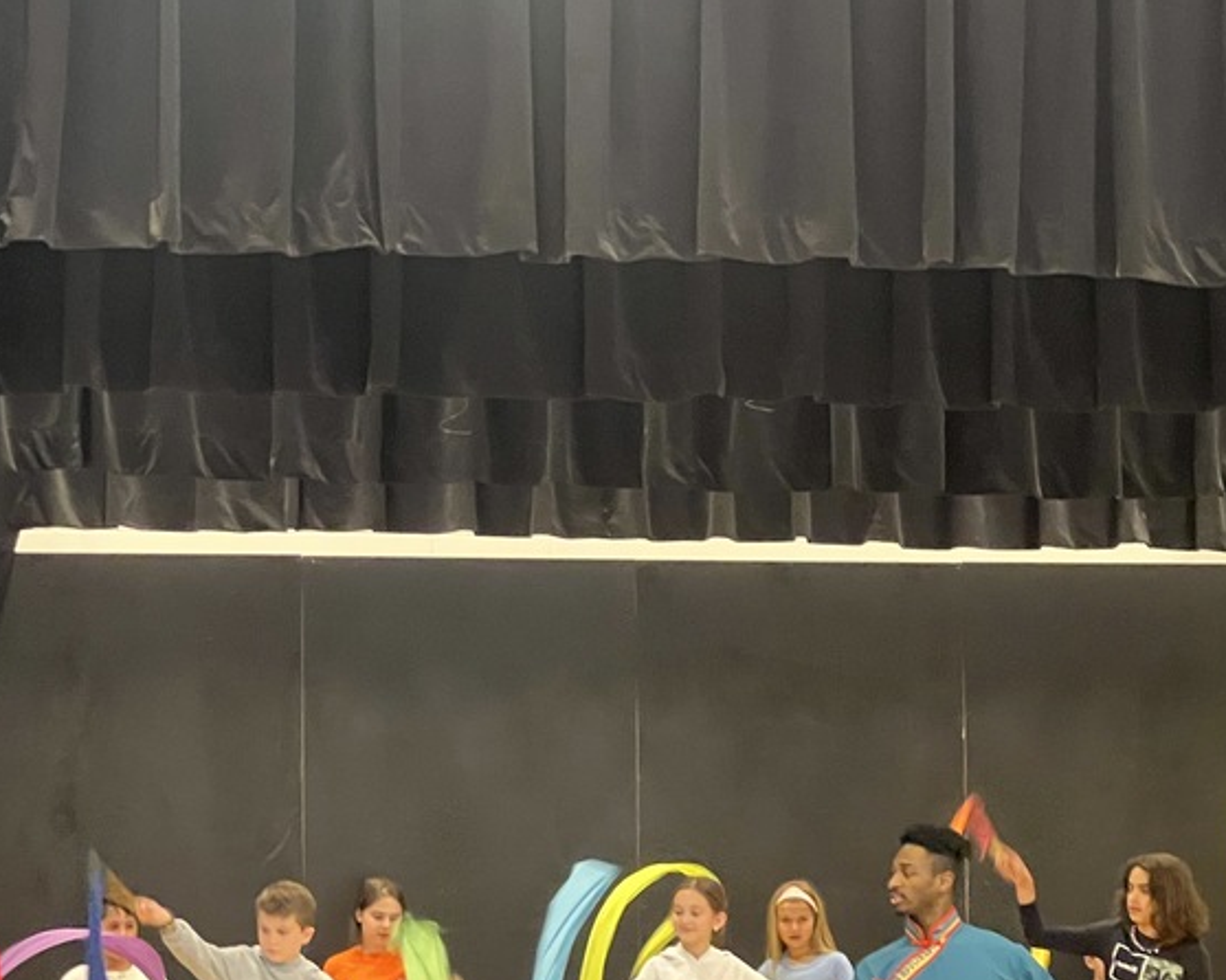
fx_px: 5006
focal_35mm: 138
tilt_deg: +4.4
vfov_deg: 11.2
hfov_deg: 14.0
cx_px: 617
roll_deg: +0.7
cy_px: 624
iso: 800
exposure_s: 1/40
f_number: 2.8
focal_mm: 9
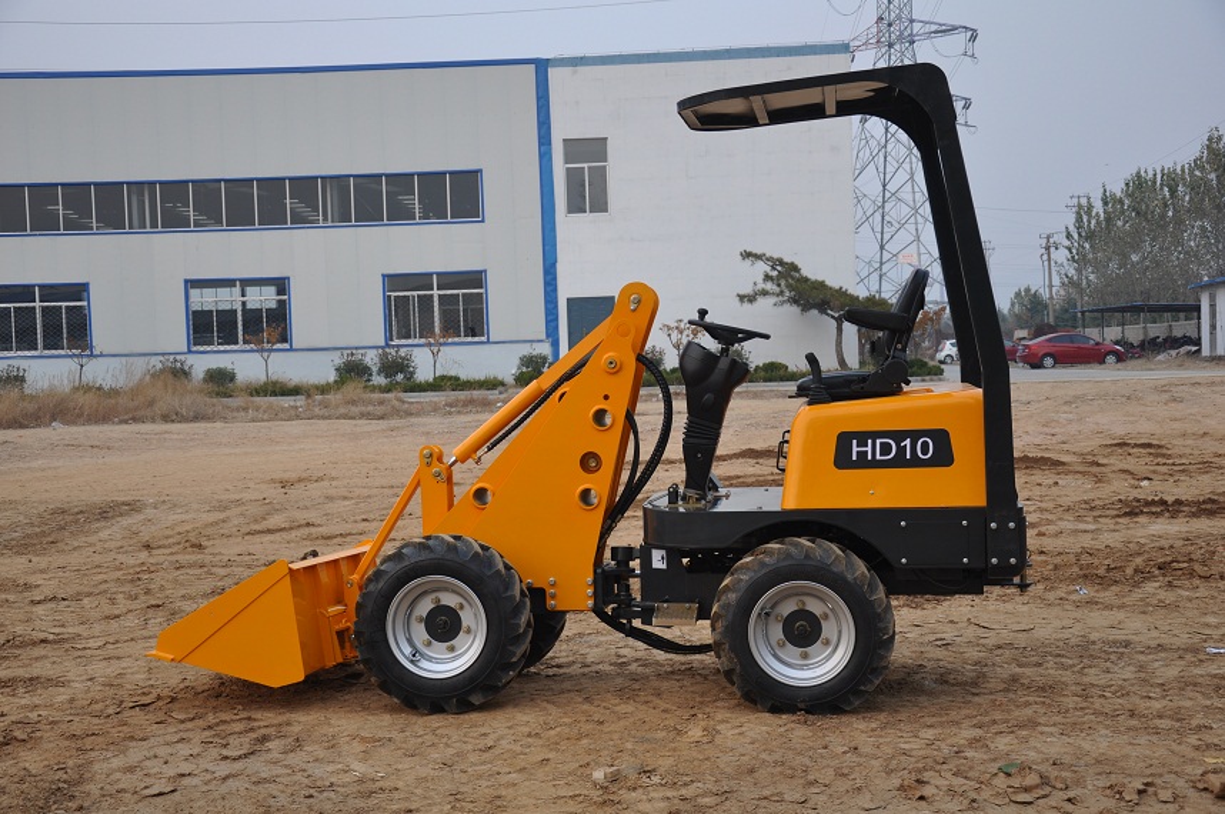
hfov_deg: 41.2
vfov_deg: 28.0
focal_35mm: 48
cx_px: 612
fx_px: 1631
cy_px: 407
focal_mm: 32
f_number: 4.2
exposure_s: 1/80
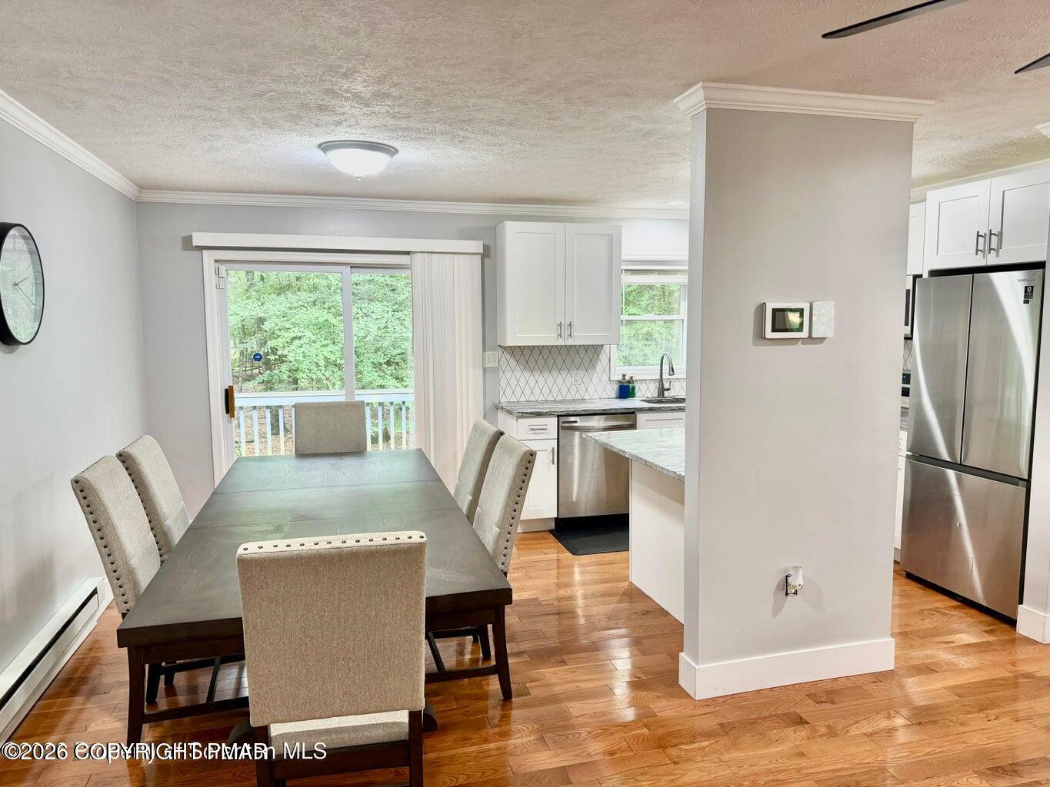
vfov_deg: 56.8
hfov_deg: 71.6
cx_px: 525
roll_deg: +0.2
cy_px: 394
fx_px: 728
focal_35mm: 24
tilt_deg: -5.5
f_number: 1.78
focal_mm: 6.76
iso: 125
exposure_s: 1/60
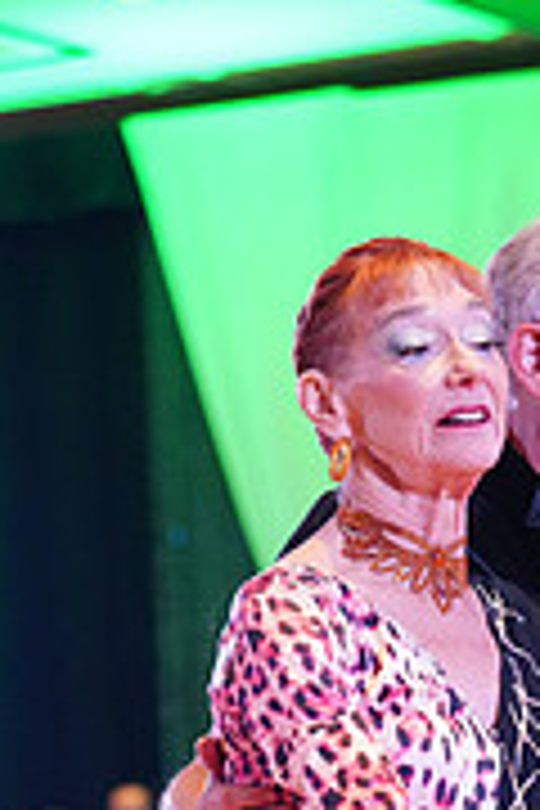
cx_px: 529
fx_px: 5062
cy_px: 1138
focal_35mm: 225
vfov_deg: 9.0
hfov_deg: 6.1
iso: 5000
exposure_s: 1/400
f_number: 2.8
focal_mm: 70
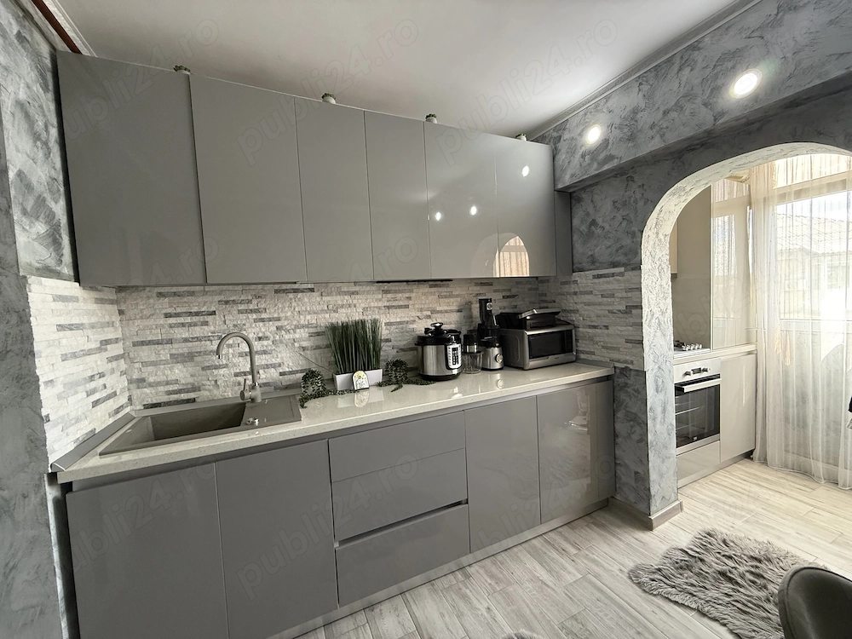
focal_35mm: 14
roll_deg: +3.4
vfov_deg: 85.7
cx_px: 426
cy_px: 320
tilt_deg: -2.6
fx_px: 345
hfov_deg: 102.1
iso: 320
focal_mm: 2.22
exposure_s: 1/50
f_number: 2.2
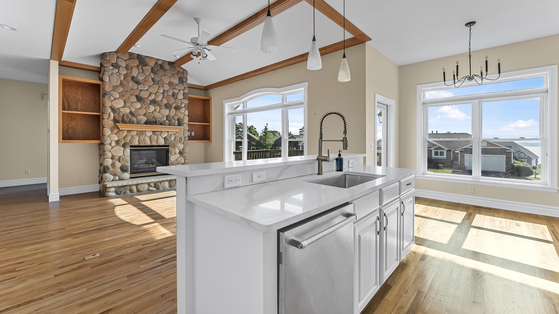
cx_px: 283
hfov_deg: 100.6
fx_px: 232
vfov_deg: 68.1
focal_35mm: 16
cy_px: 140
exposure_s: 1/200
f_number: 11
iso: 640
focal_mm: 14.6
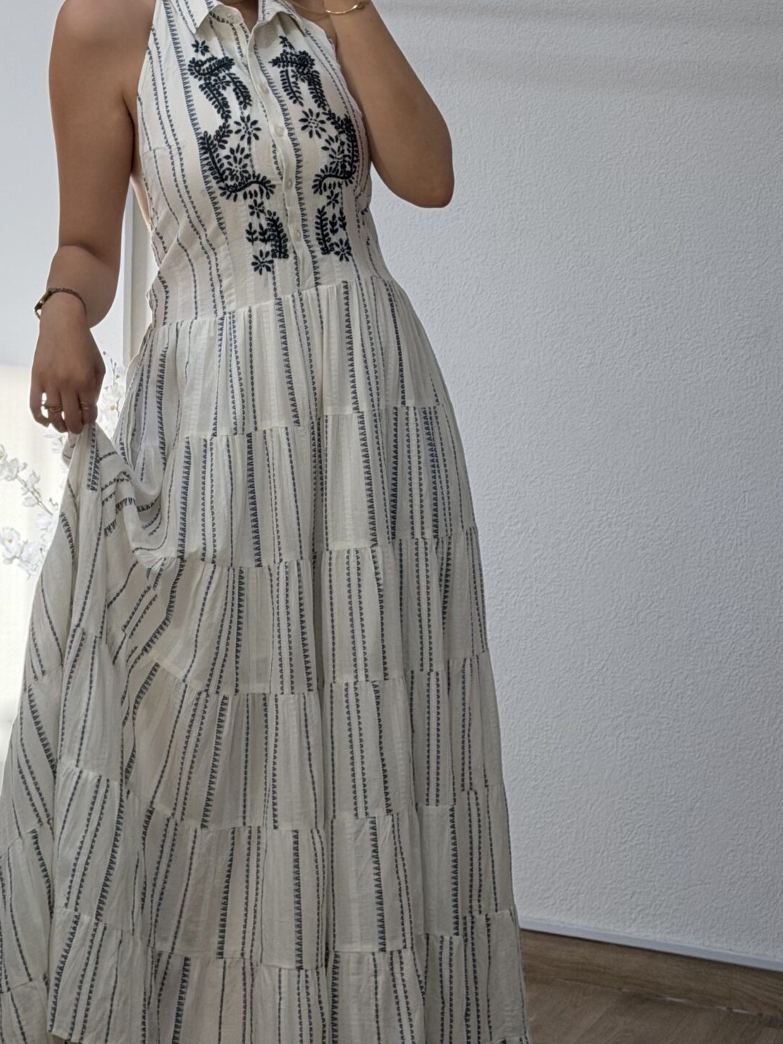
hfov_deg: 17.1
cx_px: 220
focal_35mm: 86
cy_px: 482
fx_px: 2593
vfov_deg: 22.8
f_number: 1.78
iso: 100
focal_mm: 6.76
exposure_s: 1/530
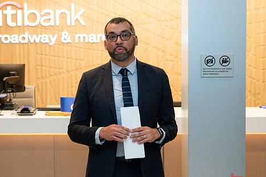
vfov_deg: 20.0
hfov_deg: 29.6
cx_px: 113
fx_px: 502
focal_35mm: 68
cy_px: 88
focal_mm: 52
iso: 400
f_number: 4
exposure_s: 1/160
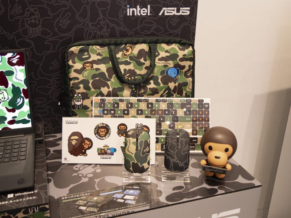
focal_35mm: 47
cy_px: 109
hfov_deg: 40.4
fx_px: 395
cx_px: 146
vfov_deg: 30.9
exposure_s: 1/40
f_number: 3.7
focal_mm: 17
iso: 800
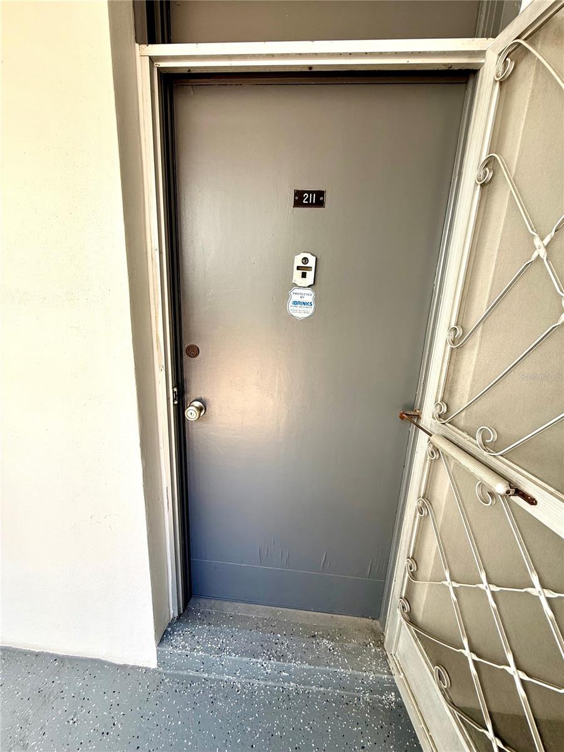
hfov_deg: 85.7
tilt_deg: -14.1
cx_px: 282
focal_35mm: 14
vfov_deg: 102.1
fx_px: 304
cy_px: 376
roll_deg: -3.1
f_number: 2.2
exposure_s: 1/99
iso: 80
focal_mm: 2.22
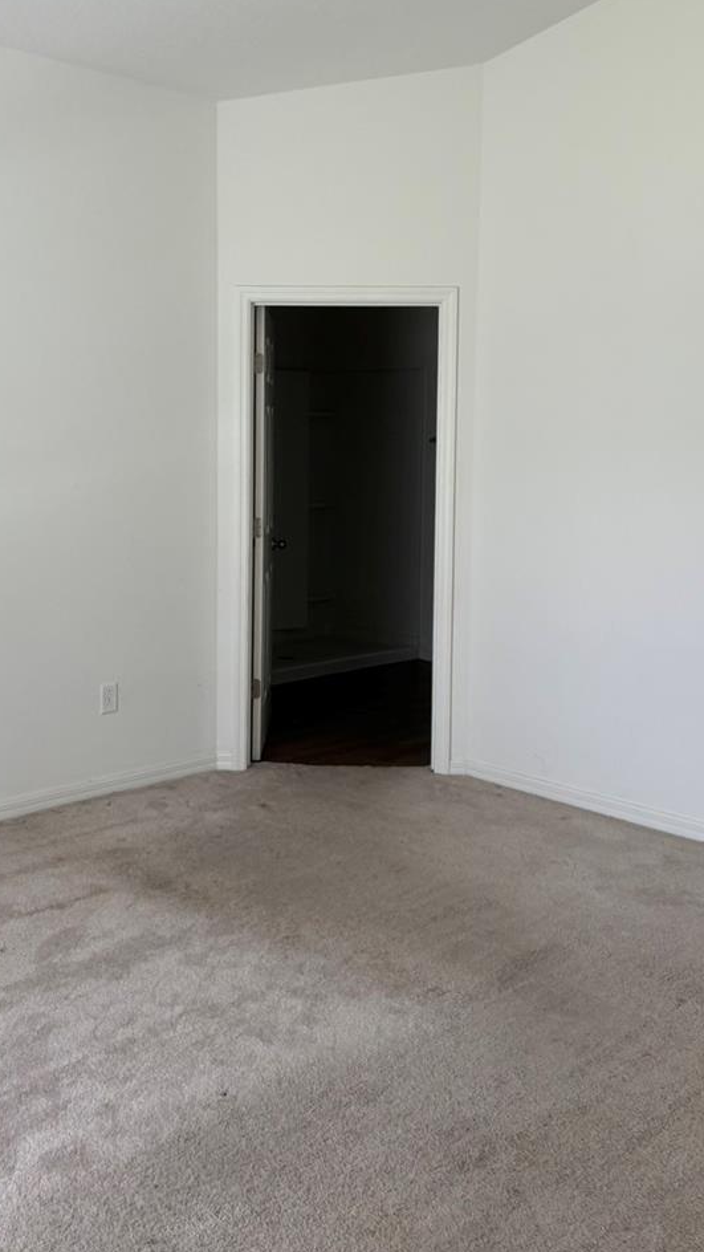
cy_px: 525
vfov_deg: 55.0
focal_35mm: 36
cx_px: 327
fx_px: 1195
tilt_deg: -4.5
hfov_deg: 32.8
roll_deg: -1.8
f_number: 1.6
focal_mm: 5.96
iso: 64
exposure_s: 1/60
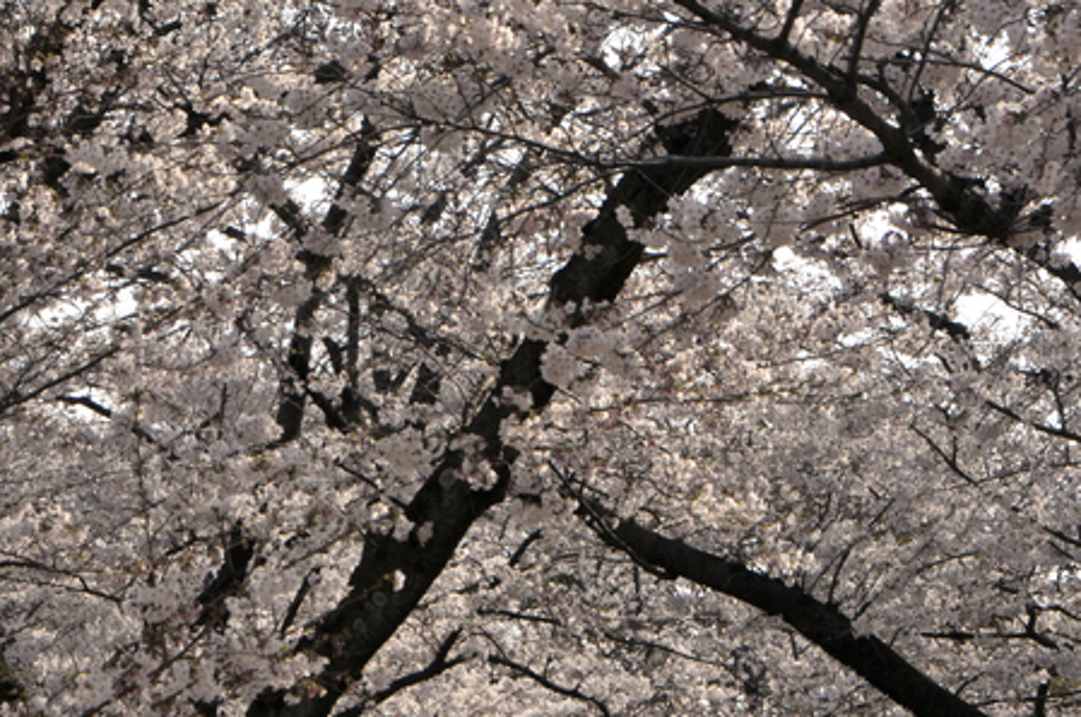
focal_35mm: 123
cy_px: 499
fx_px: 3688
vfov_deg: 11.1
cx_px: 262
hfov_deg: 16.6
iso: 200
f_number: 11
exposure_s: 1/500
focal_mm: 46
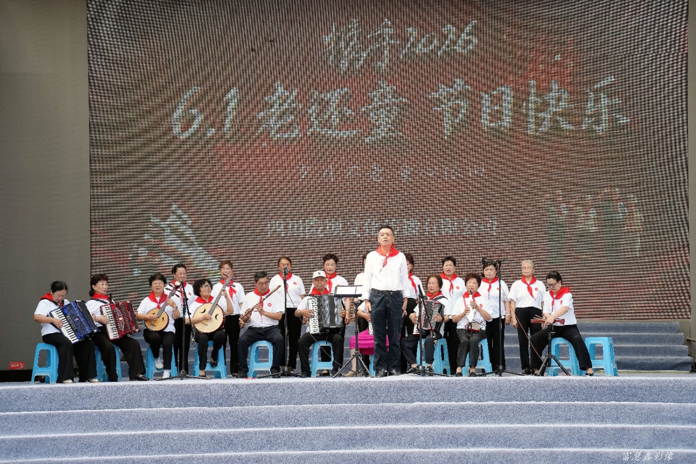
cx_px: 348
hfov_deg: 24.8
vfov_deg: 16.6
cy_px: 232
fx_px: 1585
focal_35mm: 82
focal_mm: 82
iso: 100
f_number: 5
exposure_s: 1/250
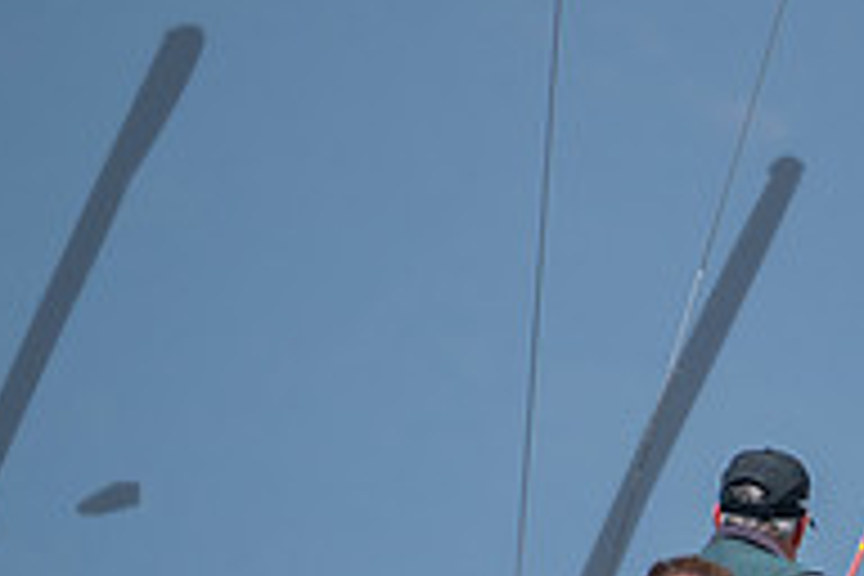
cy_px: 668
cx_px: 846
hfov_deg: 1.5
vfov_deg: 1.0
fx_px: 32541
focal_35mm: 1356
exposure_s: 1/1000
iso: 200
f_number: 6.3
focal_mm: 300
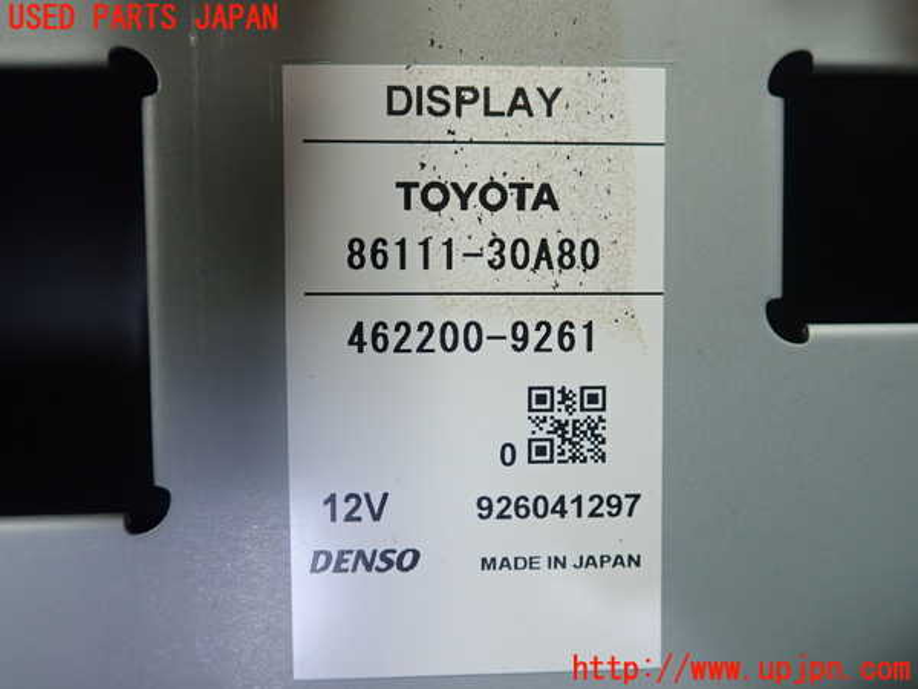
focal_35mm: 30
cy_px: 344
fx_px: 796
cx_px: 459
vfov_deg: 46.8
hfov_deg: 60.0
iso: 250
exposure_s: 1/125
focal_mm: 5.5
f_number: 2.3
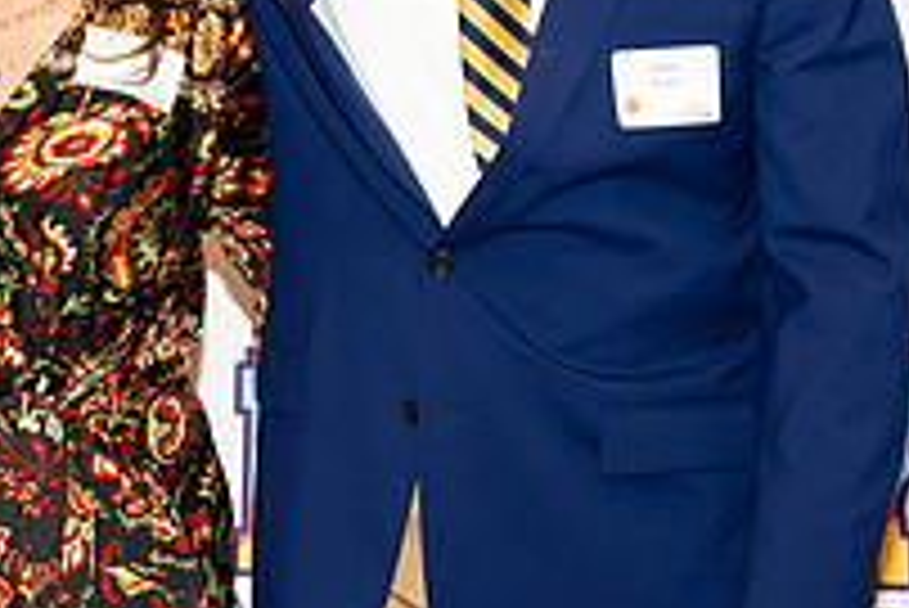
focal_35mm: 155
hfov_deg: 13.1
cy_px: 83
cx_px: 32
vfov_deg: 8.8
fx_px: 3916
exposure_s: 1/160
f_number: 5.6
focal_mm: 54
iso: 800
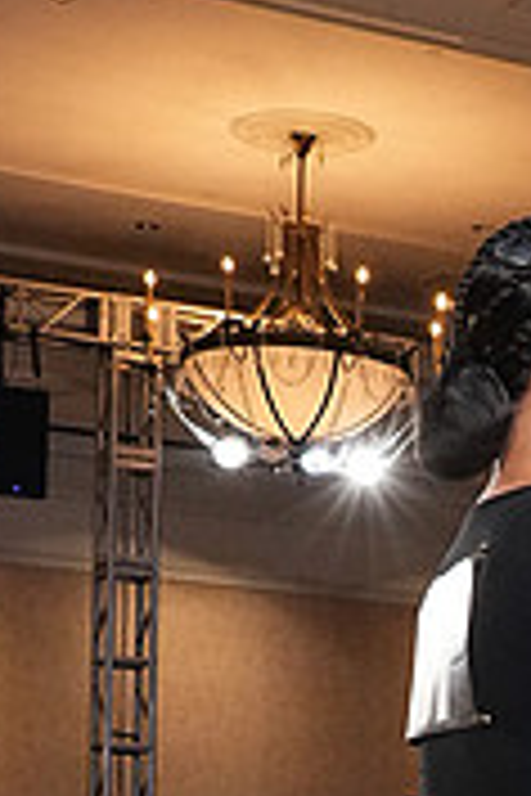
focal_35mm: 118
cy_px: 1034
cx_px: 839
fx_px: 2611
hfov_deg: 11.1
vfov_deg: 16.4
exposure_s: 1/200
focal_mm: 24
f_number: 7.1
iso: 5000
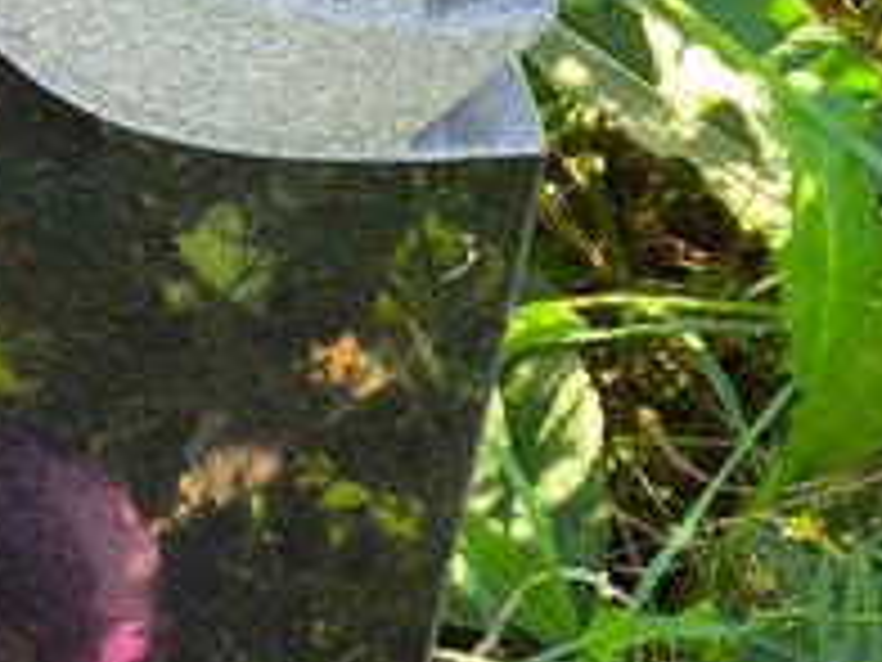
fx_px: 5198
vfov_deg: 7.3
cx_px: -614
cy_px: 608
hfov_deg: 9.3
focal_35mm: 204
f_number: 1.7
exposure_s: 1/163
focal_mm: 4.71
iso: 50
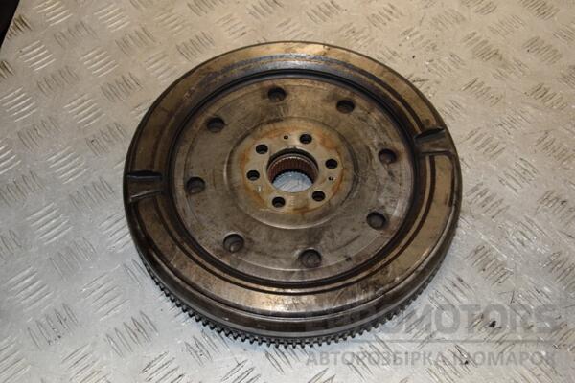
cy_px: 192
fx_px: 719
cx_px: 288
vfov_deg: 29.9
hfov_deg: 43.6
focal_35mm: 45
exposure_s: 1/200
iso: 800
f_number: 8
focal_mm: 30
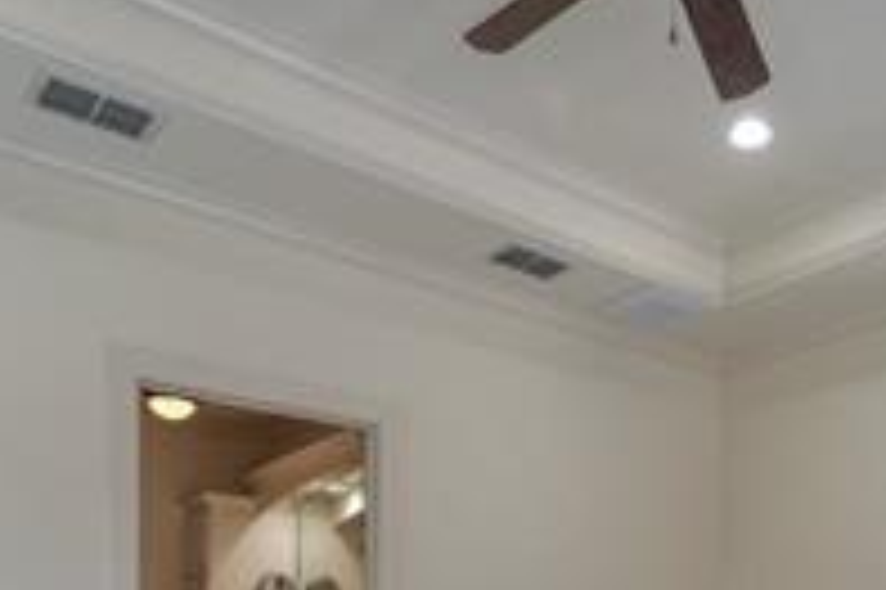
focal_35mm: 39
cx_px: 630
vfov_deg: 29.6
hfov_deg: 48.3
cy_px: 696
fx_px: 959
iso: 200
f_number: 10
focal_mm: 12
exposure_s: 1/2.5
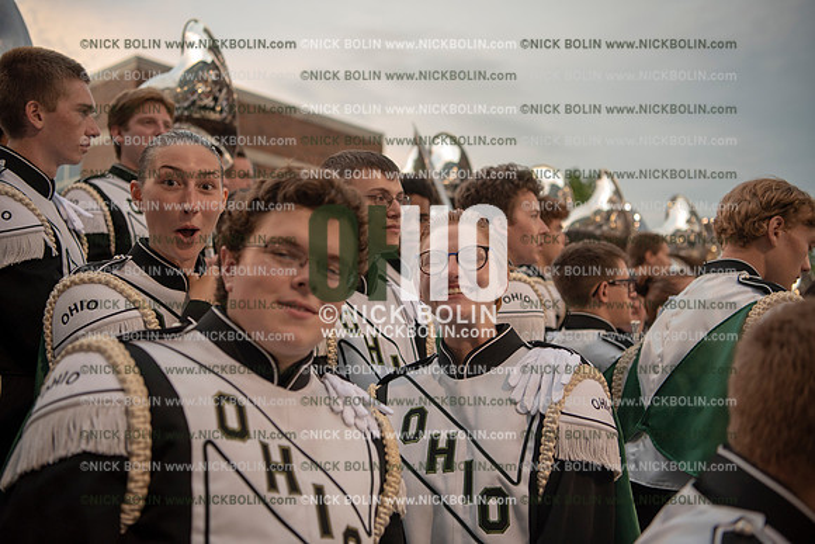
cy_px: 272
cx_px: 408
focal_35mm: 45
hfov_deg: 43.6
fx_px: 1019
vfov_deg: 29.9
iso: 800
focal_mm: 45
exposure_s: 1/125
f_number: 3.2
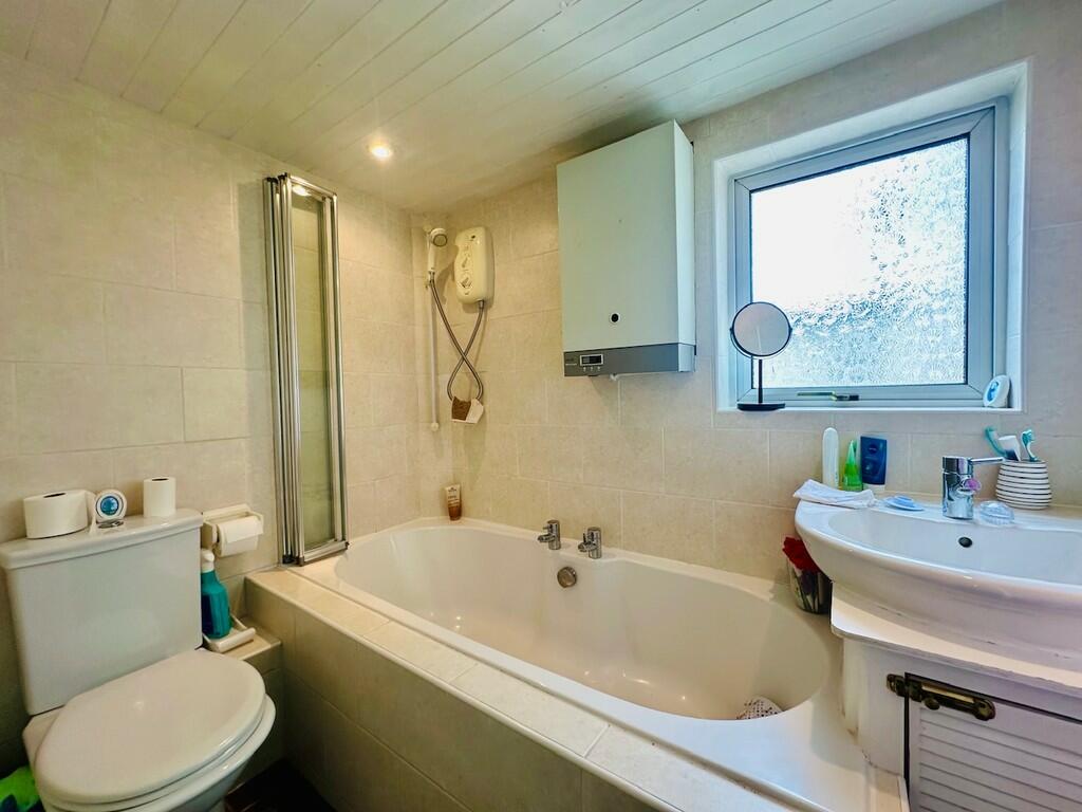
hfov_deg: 102.1
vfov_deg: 85.7
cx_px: 541
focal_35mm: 14
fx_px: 438
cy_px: 406
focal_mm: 2.22
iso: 125
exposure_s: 1/100
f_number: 2.2
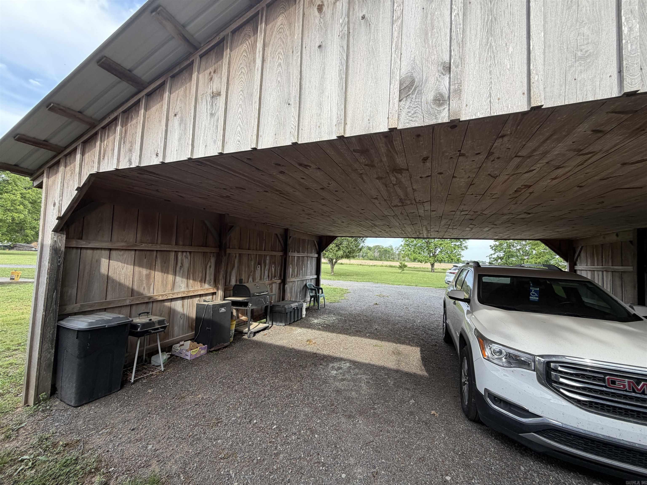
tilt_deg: +5.1
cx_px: 324
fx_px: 262
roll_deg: -2.0
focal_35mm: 14
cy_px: 242
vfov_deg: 85.7
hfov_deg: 102.1
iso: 40
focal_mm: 2.22
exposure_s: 1/212
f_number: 2.2
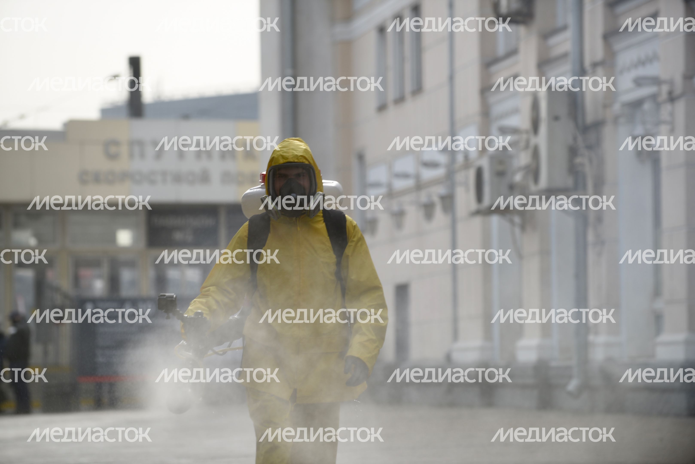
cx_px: 348
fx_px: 3090
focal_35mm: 160
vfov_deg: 8.6
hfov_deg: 12.8
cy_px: 232
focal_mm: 160
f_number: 4
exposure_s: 1/320
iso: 64
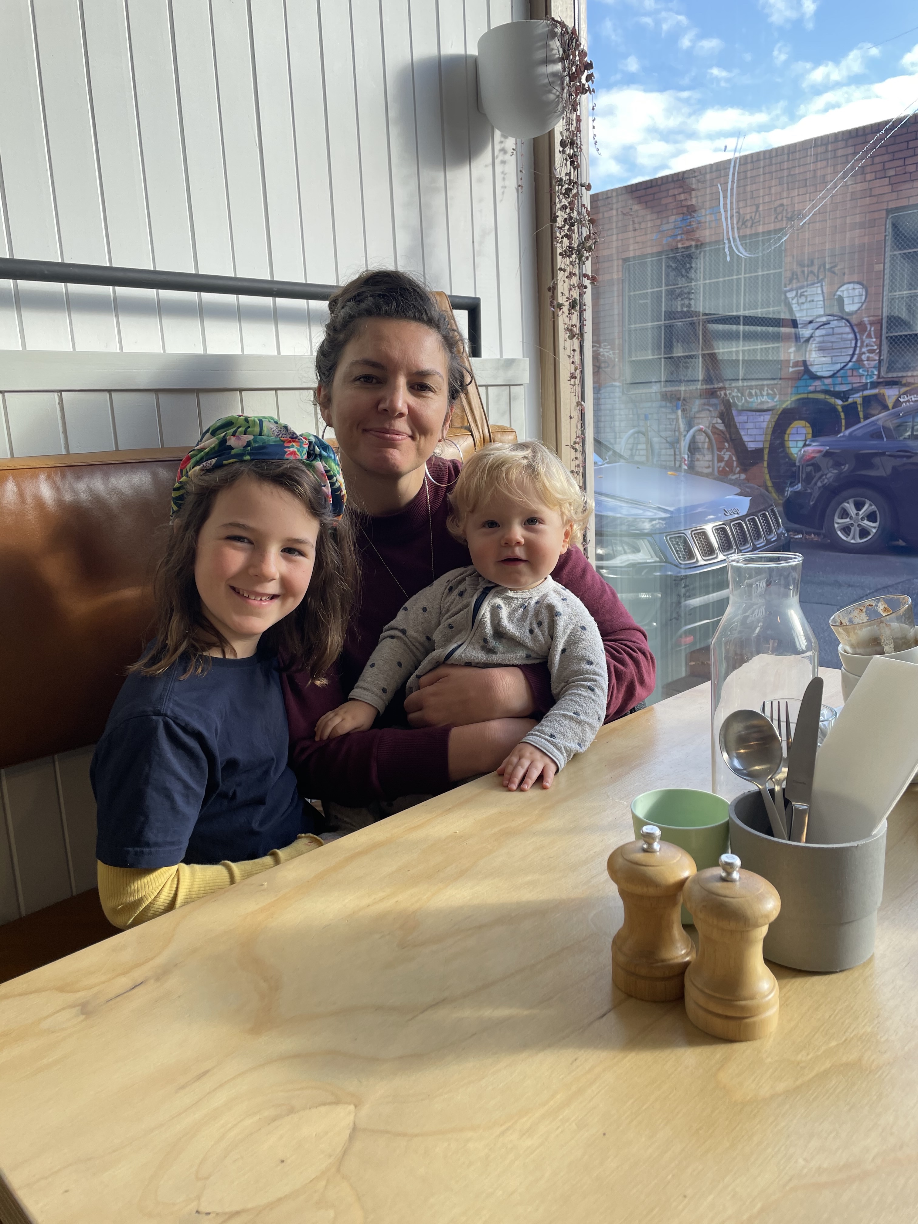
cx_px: 459
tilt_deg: -10.6
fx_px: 919
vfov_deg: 67.3
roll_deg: +2.7
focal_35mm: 26
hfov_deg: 53.1
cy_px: 612
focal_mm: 4.2
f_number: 1.6
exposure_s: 1/111
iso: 32
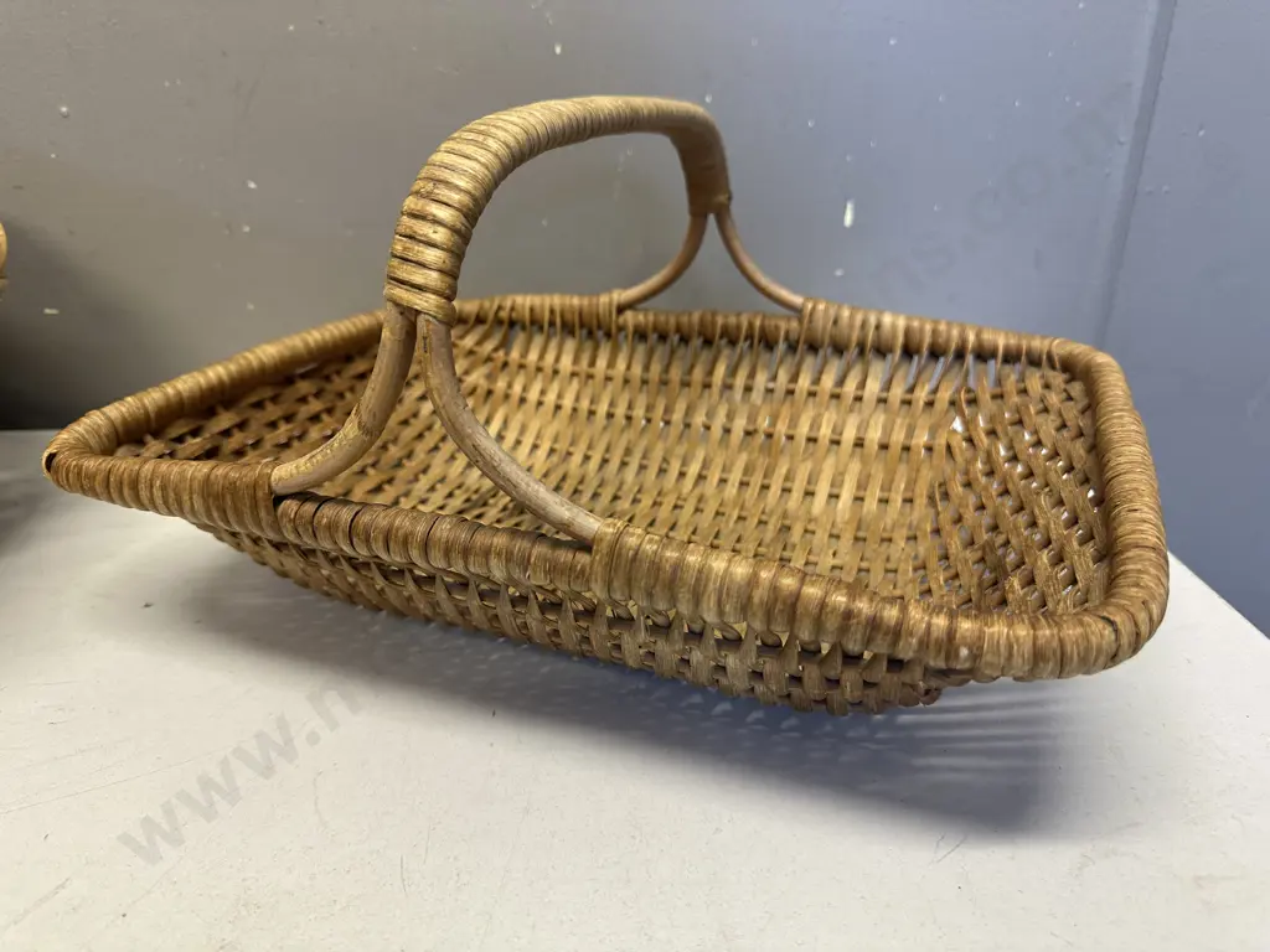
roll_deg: +0.3
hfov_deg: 71.6
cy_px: 476
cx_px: 635
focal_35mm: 24
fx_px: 881
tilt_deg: -23.4
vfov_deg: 56.8
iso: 160
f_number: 1.78
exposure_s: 1/100
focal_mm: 6.86
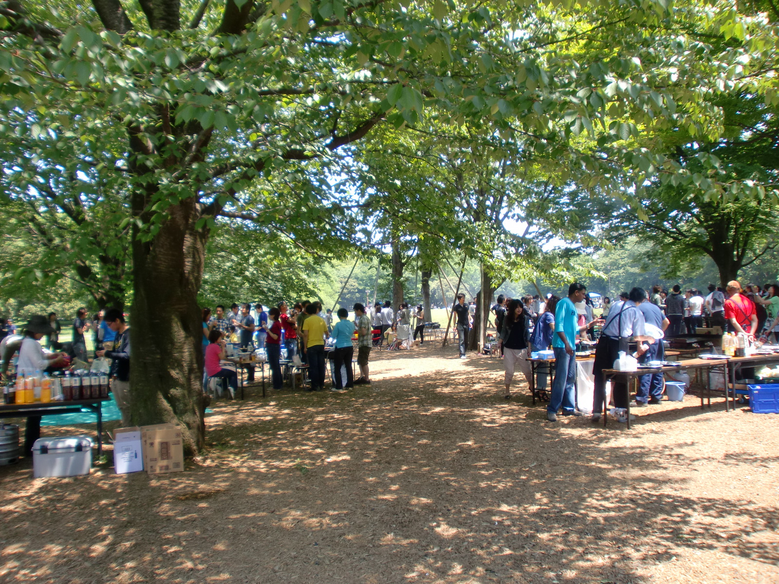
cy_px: 292
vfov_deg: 49.7
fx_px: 630
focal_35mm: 28
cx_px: 390
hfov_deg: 63.4
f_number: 2.6
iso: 64
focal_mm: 4.65
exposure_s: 1/200
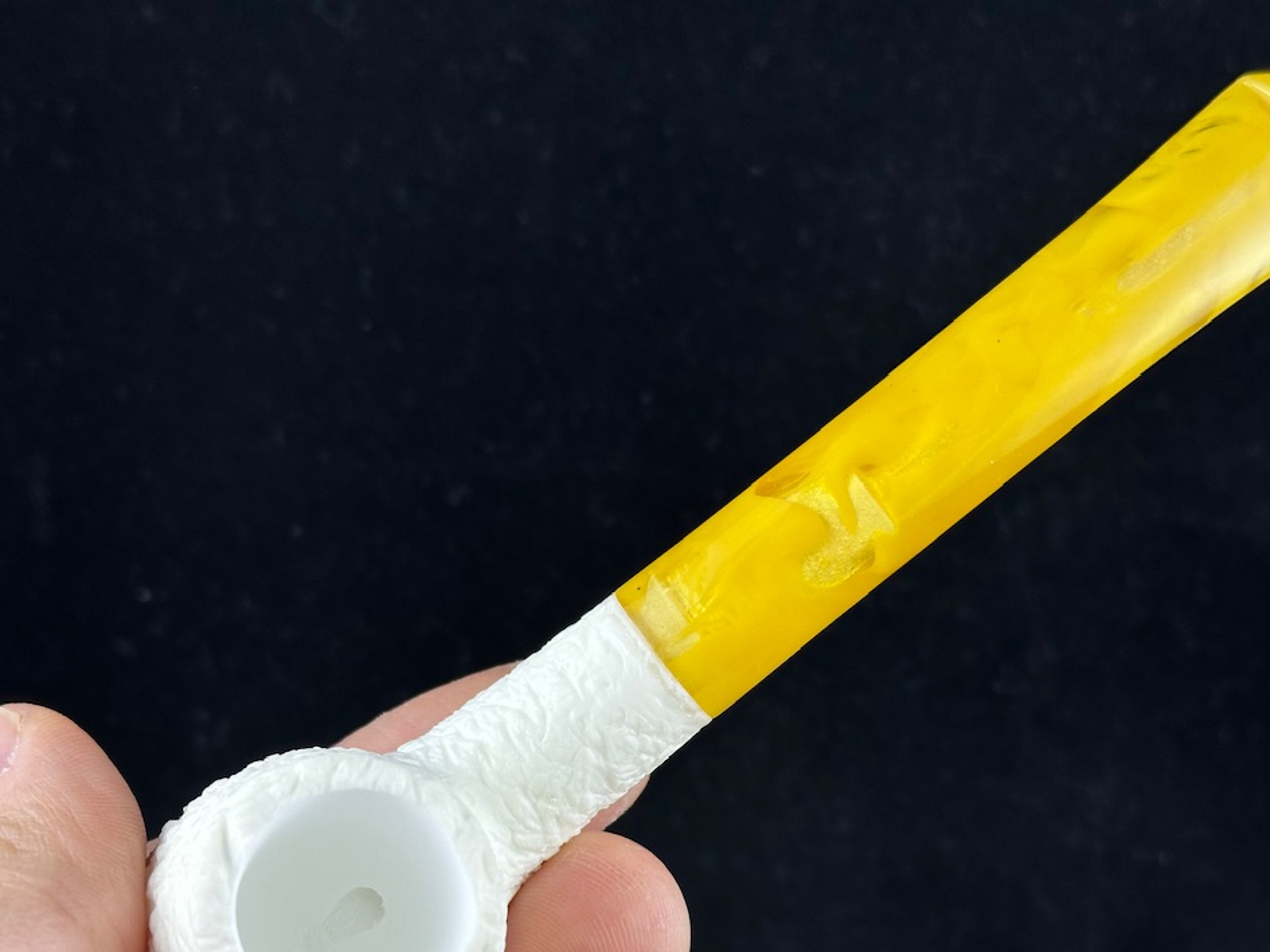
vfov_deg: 22.5
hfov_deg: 29.8
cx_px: 710
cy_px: 643
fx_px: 2385
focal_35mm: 65
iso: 50
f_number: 1.78
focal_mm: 6.86
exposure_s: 1/211
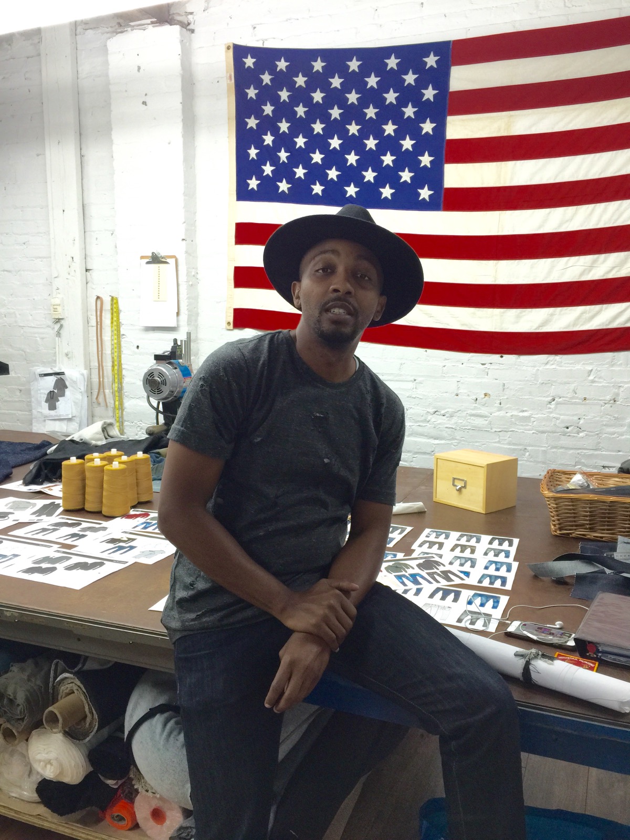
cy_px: 420
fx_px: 704
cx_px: 315
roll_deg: -0.3
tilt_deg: -7.1
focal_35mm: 29
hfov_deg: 48.2
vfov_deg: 61.7
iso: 32
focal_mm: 4.15
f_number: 2.2
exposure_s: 1/15
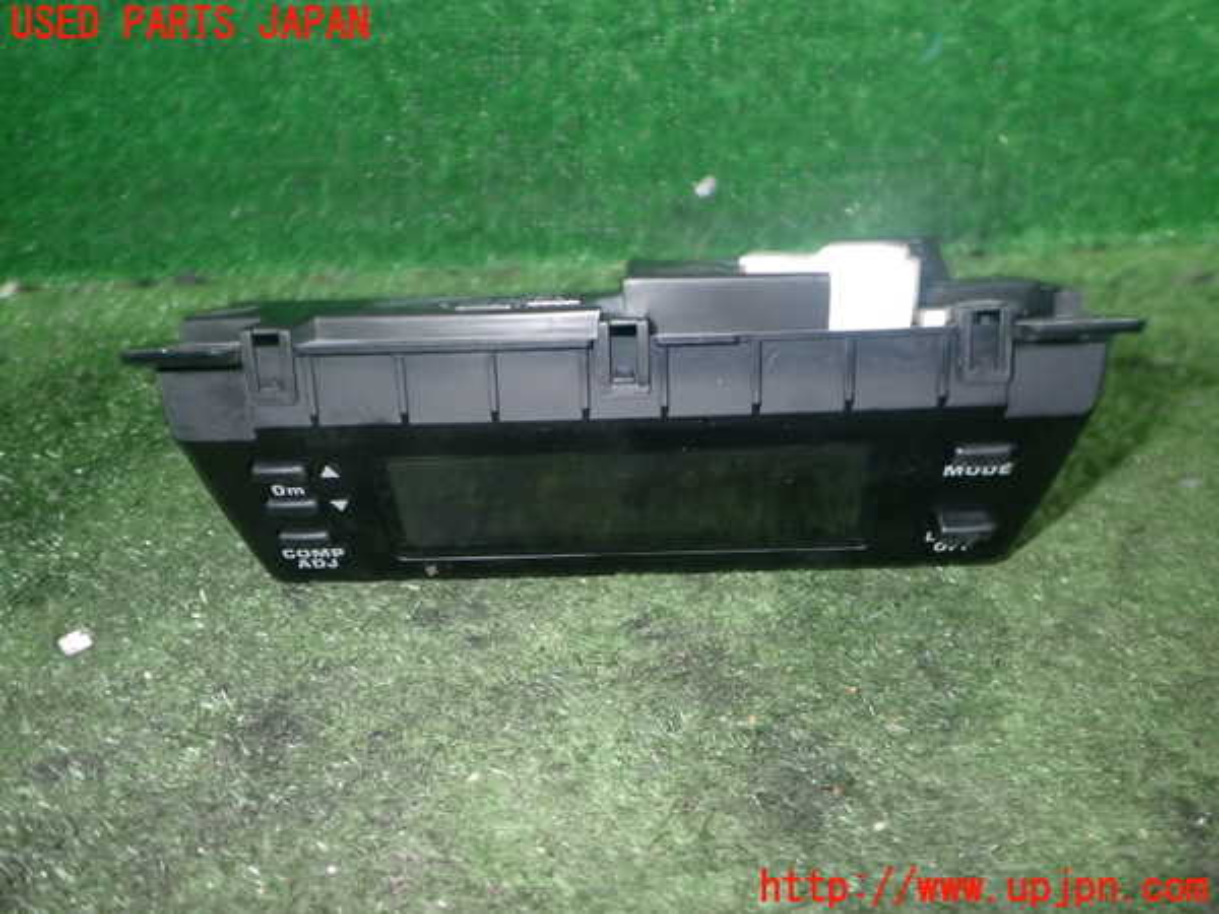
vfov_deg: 46.8
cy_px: 457
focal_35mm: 30
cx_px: 610
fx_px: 1056
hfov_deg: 60.0
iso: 500
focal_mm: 5.4
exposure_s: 1/30
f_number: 6.3
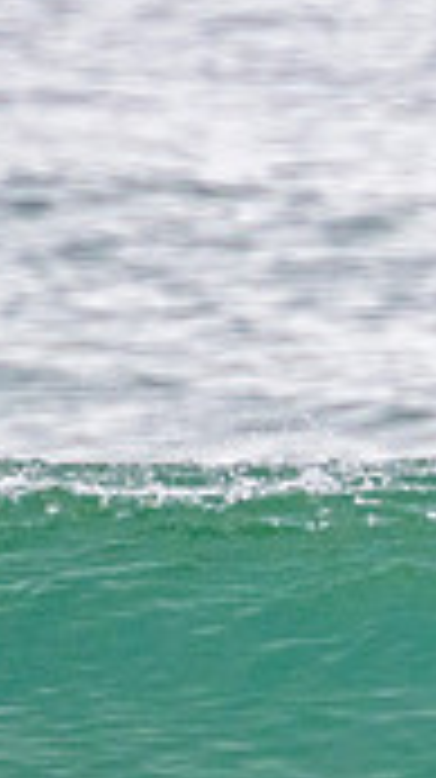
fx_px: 77839
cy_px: 700
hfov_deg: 0.3
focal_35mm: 3778
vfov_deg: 0.6
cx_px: 1078
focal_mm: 800
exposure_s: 1/2000
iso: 2500
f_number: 11
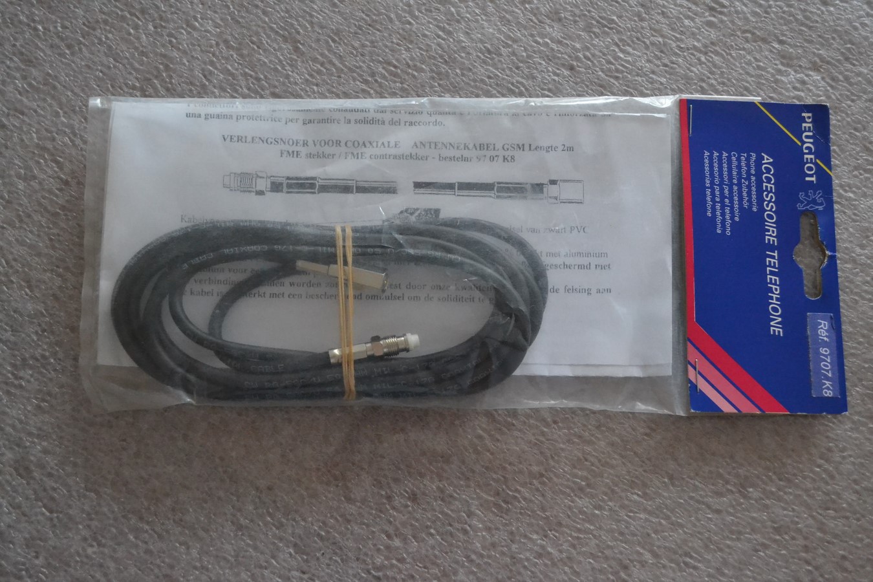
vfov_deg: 29.9
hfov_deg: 43.6
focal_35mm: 45
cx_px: 436
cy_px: 291
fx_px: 1091
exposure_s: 1/50
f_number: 4.5
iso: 3200
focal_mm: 30
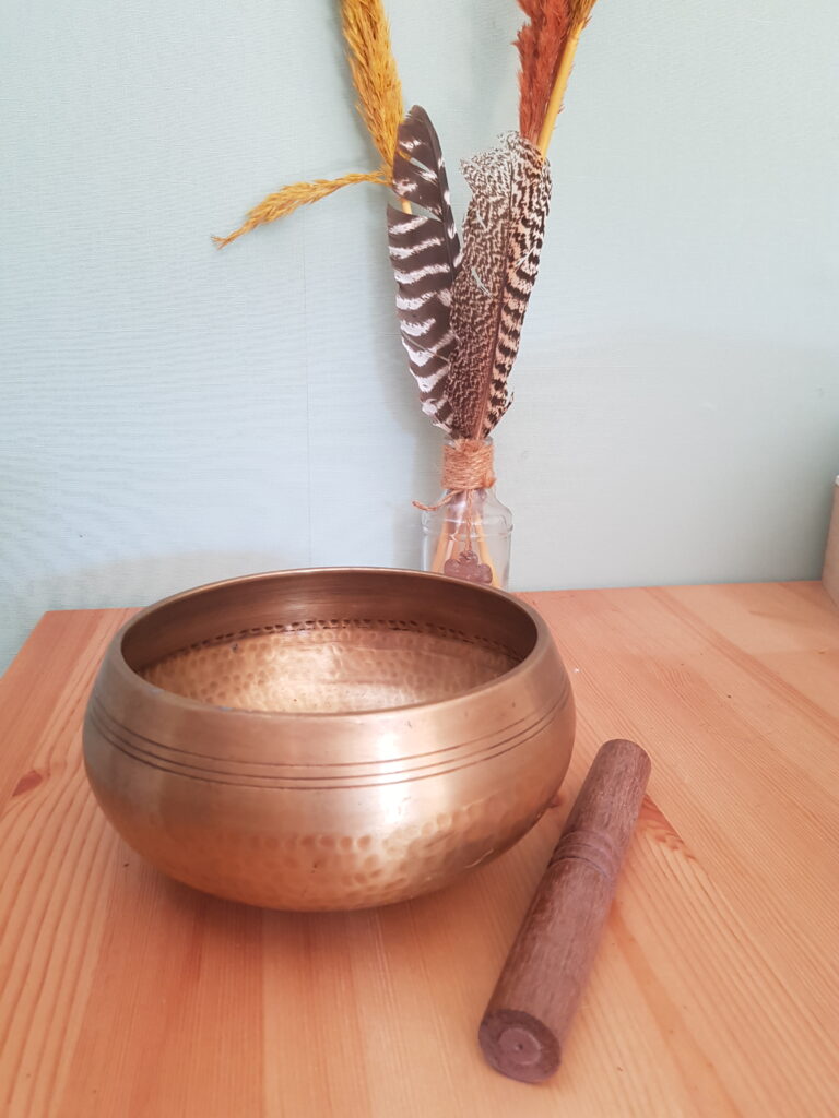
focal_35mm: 26
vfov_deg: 67.3
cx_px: 420
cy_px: 559
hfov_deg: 53.1
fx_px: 840
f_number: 1.7
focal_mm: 4.2
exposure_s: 1/30
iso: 160
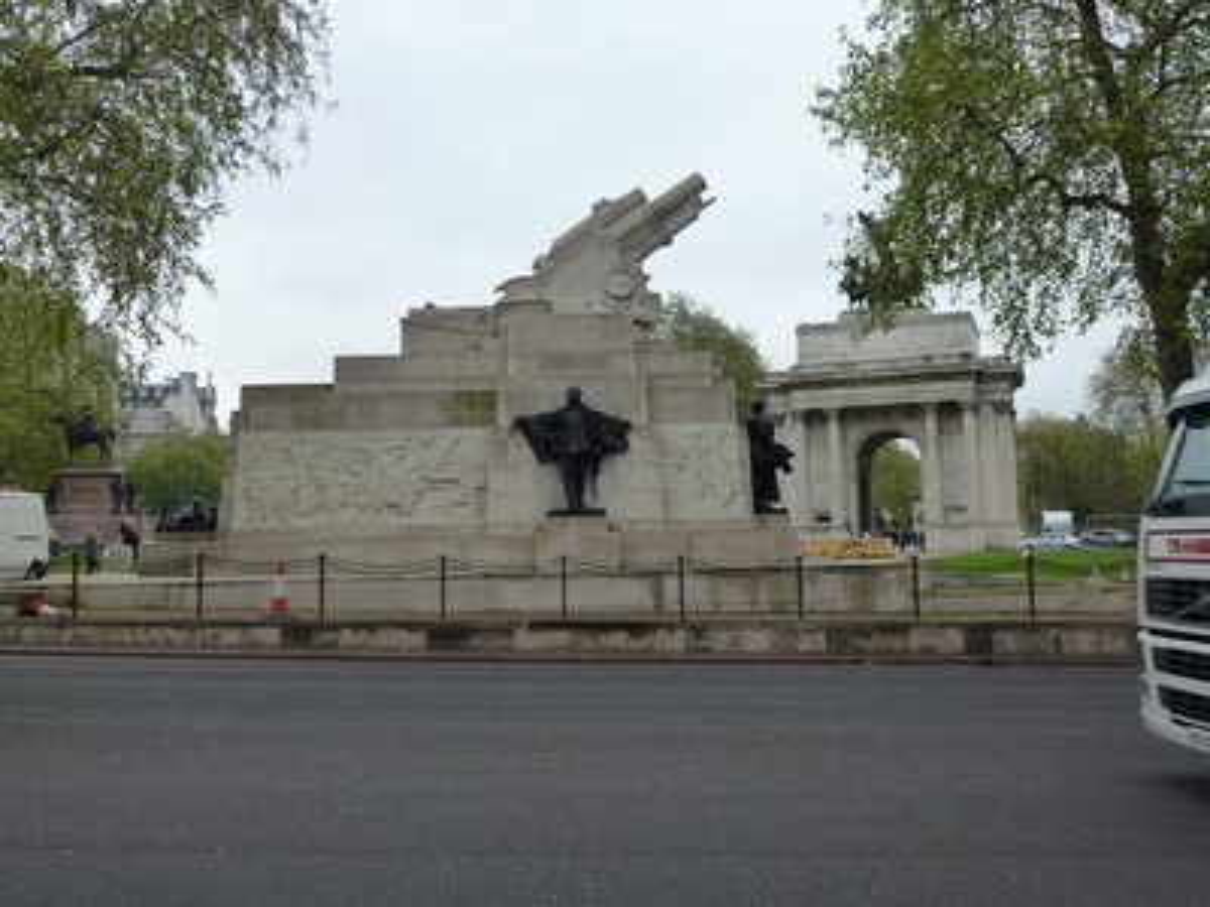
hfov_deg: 55.4
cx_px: 605
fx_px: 1154
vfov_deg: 42.9
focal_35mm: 33
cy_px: 454
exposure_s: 1/160
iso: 160
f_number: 4
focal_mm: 5.9
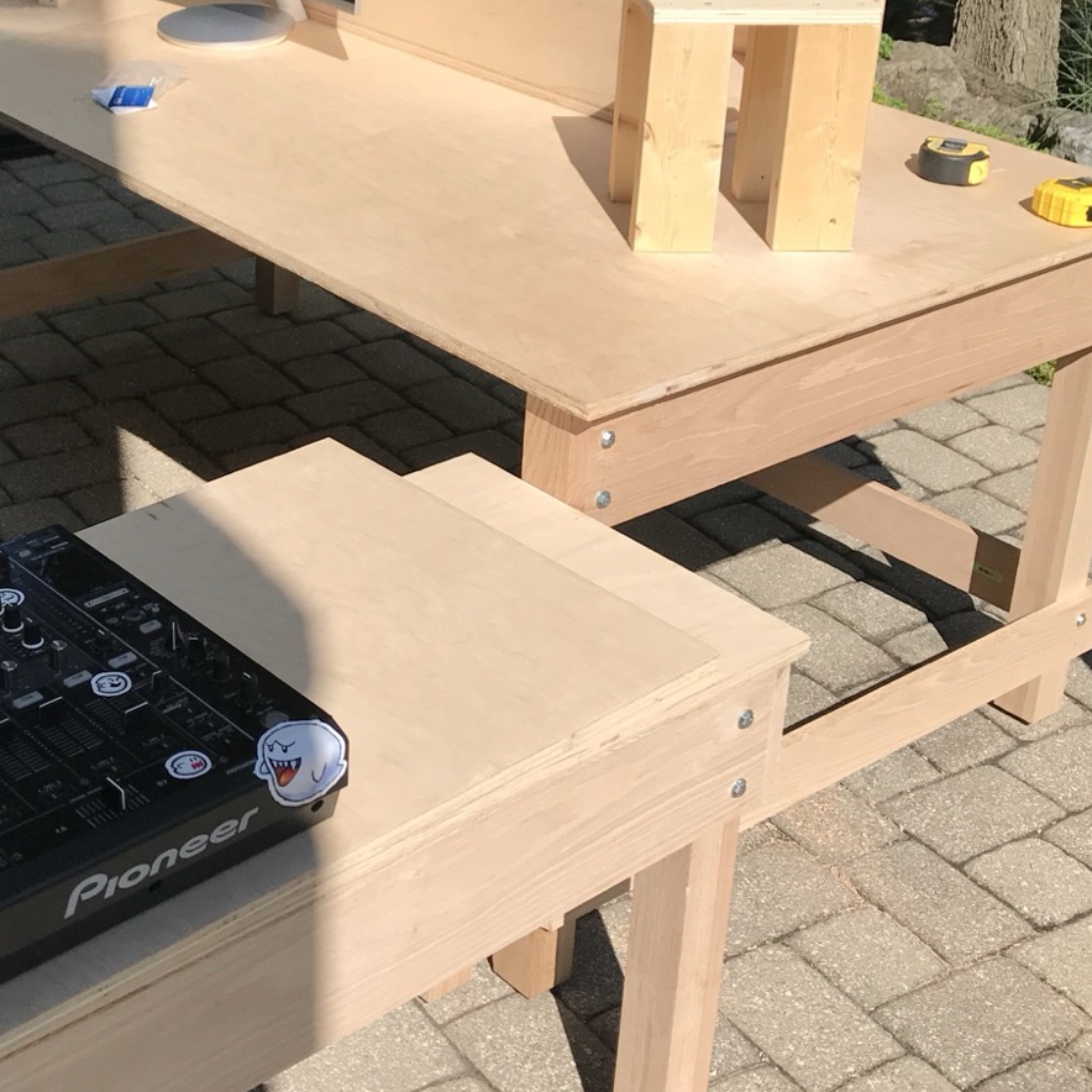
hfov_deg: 30.2
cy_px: 380
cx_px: 300
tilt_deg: -24.3
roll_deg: +0.8
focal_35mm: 56
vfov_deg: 30.4
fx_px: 1999
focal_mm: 3.99
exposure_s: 1/2519
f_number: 1.8
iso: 20
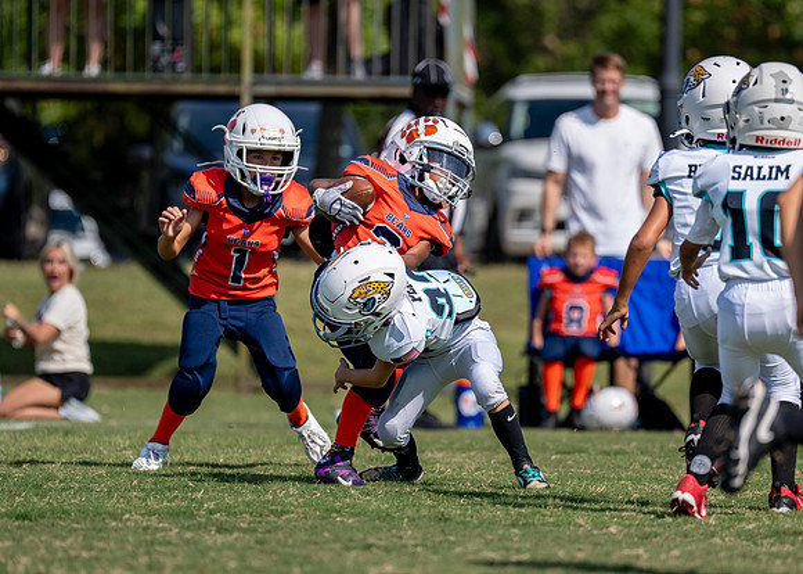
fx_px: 7190
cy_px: 320
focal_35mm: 315
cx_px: 490
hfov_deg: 6.4
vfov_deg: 4.6
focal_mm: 200
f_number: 2.8
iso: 160
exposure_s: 1/4000
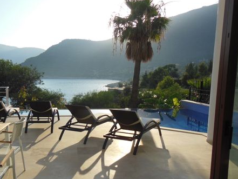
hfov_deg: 53.4
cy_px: 107
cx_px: 91
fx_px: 234
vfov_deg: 41.6
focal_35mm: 34
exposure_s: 1/1000
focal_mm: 4.5
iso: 125
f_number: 3.5
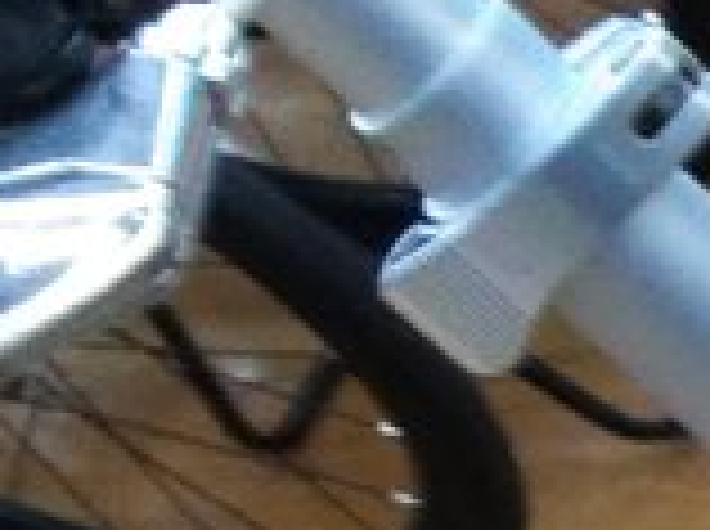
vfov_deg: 7.0
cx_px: 2409
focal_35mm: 198
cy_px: 1321
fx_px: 4055
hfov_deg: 8.0
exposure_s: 1/33
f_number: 2.2
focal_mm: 3.46
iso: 213
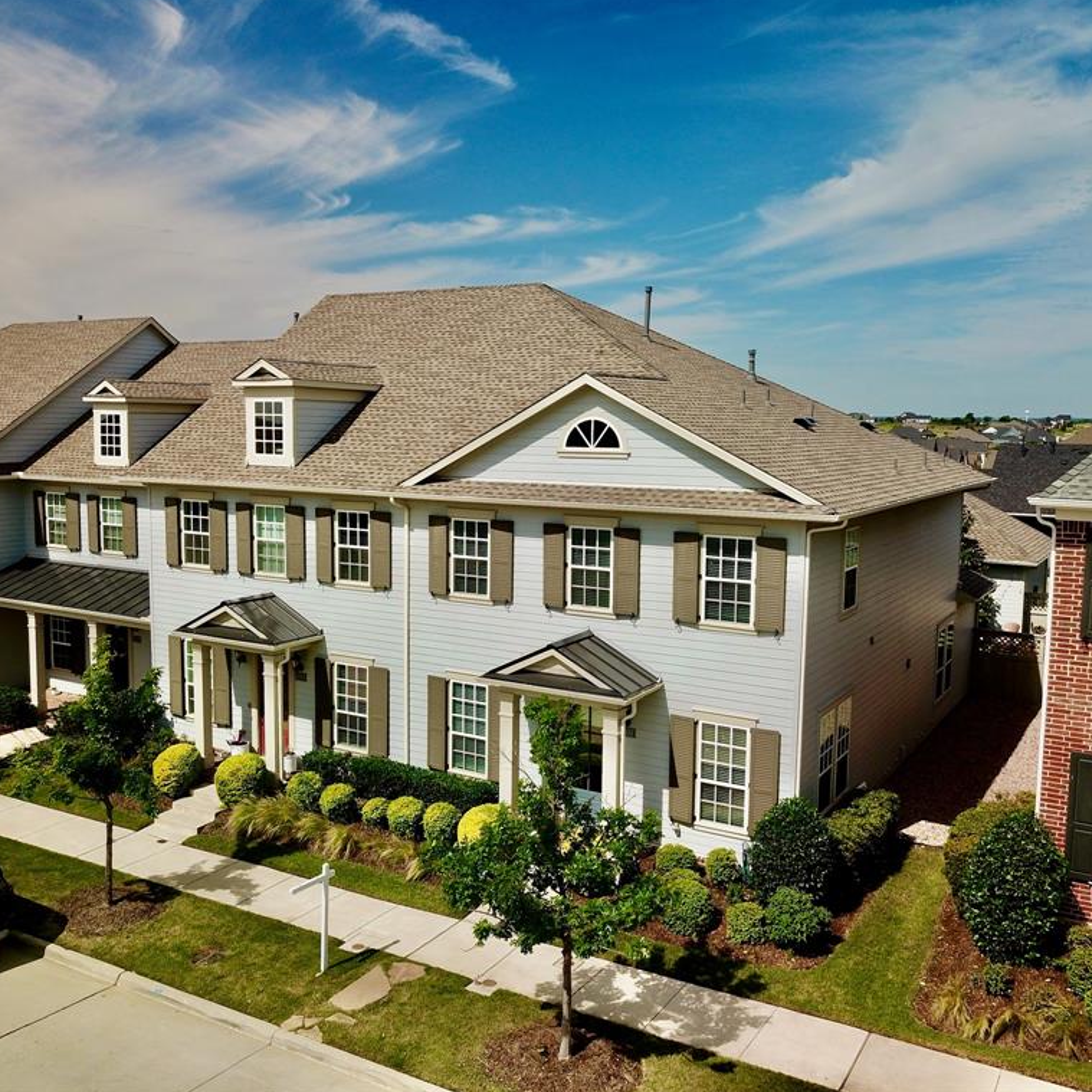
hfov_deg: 52.5
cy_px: 544
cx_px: 518
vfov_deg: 52.5
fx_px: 1106
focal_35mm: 31
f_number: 2.2
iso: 100
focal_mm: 4.73
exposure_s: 1/123
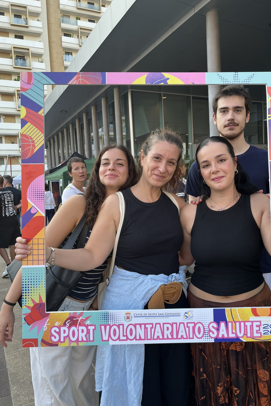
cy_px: 201
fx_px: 316
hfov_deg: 46.4
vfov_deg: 65.5
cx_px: 147
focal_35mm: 28
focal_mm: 5.1
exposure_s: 1/175
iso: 40
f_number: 1.6
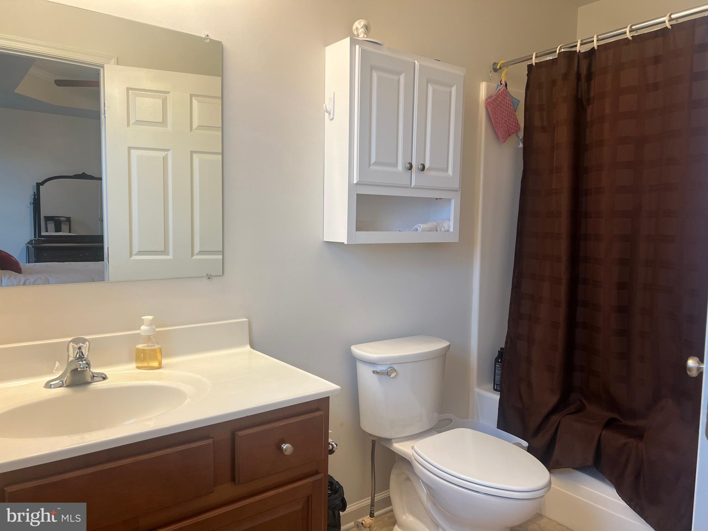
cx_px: 354
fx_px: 532
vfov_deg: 53.1
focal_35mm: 26
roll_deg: -1.2
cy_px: 266
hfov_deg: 67.3
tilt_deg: -5.0
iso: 80
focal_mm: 5.7
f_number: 1.5
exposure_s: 1/60
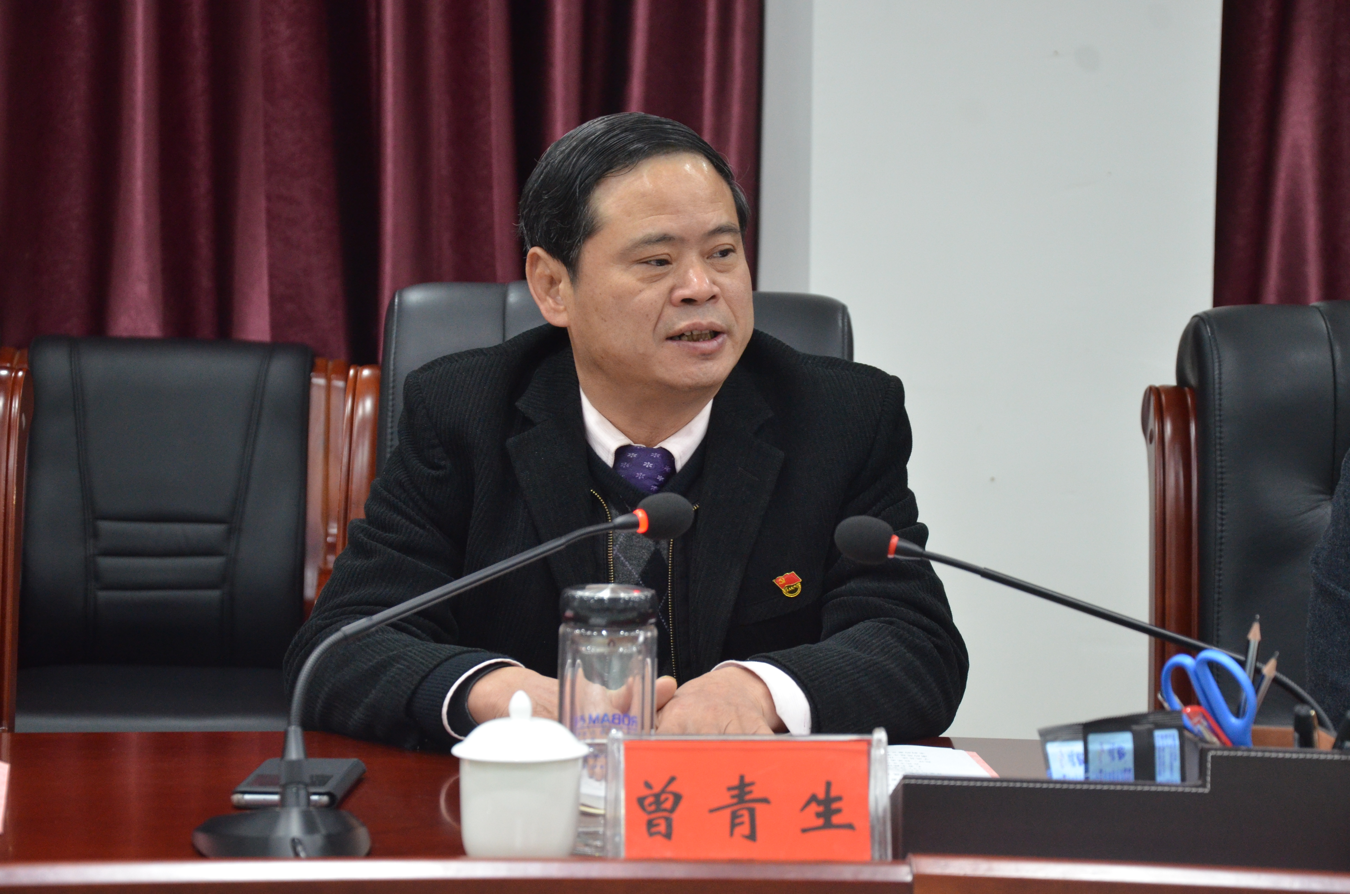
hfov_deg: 22.0
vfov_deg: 14.6
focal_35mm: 93
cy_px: 447
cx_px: 675
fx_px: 3480
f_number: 5.3
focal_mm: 62
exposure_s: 1/50
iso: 1600
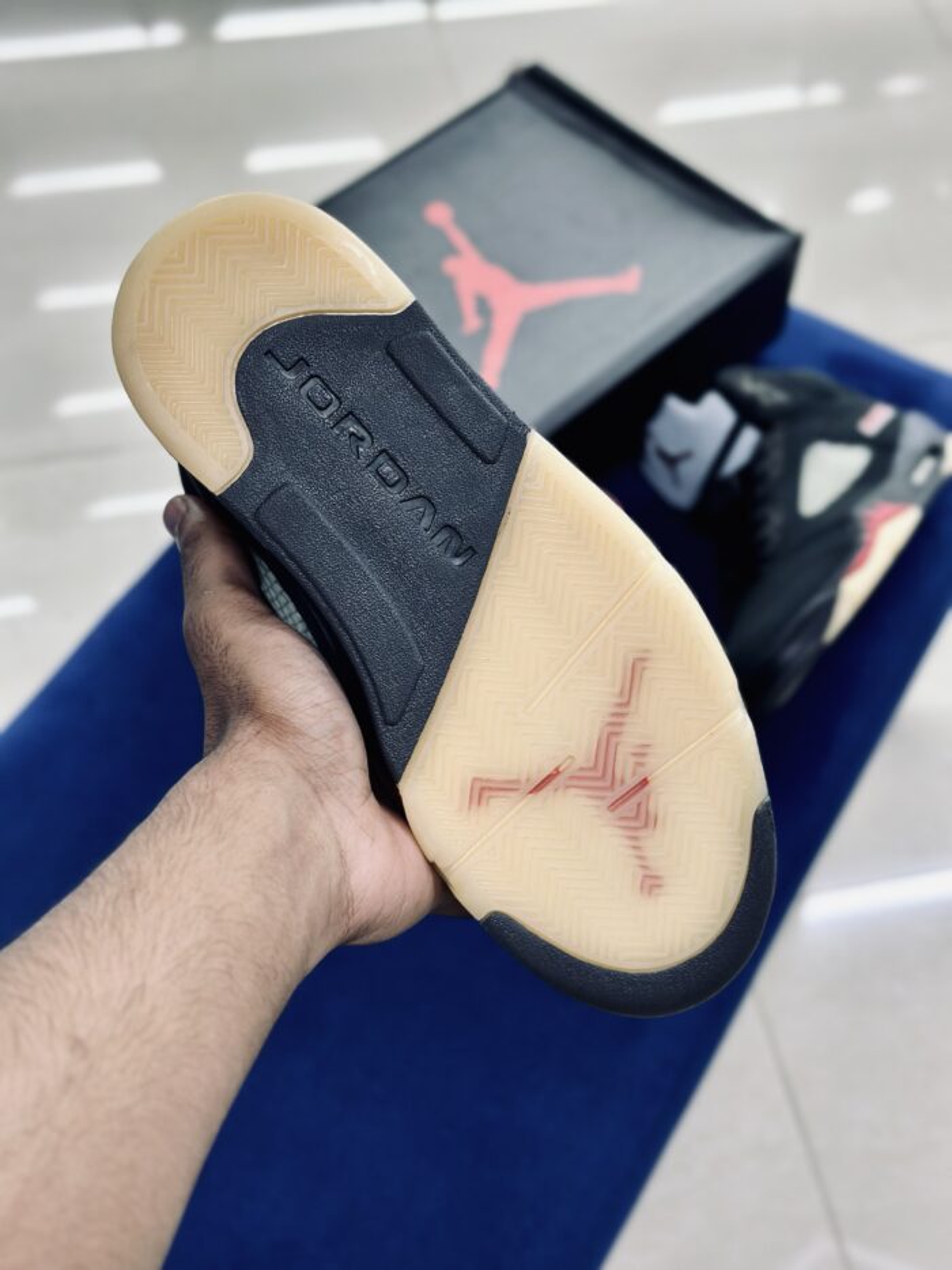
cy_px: 635
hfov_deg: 30.3
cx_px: 476
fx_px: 1760
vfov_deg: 39.7
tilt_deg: -55.1
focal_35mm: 48
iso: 100
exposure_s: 1/100
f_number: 1.78
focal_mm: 6.86
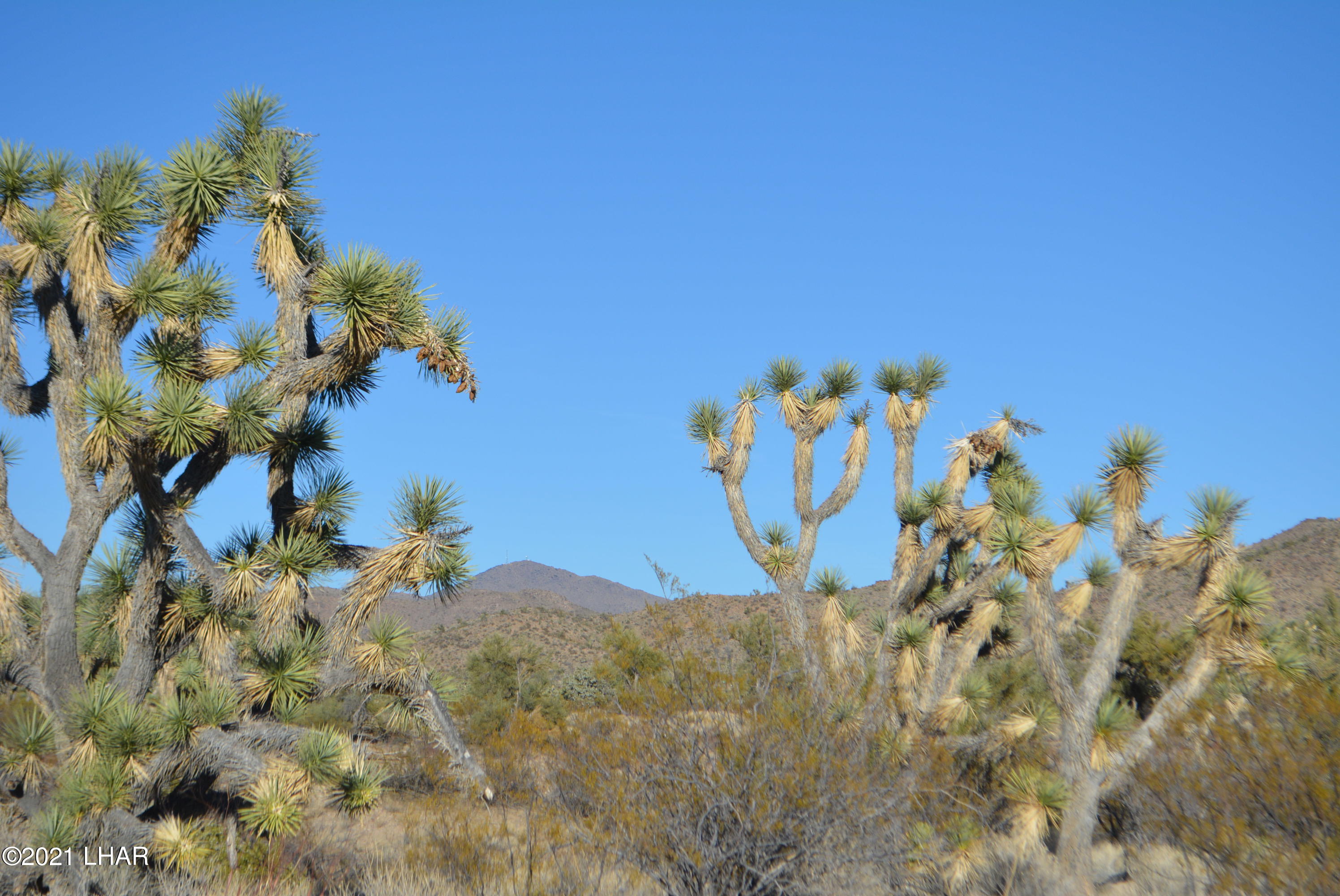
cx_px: 670
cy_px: 448
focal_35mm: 82
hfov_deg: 24.6
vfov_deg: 16.6
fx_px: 3073
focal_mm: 55
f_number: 7.1
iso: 400
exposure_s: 1/2000
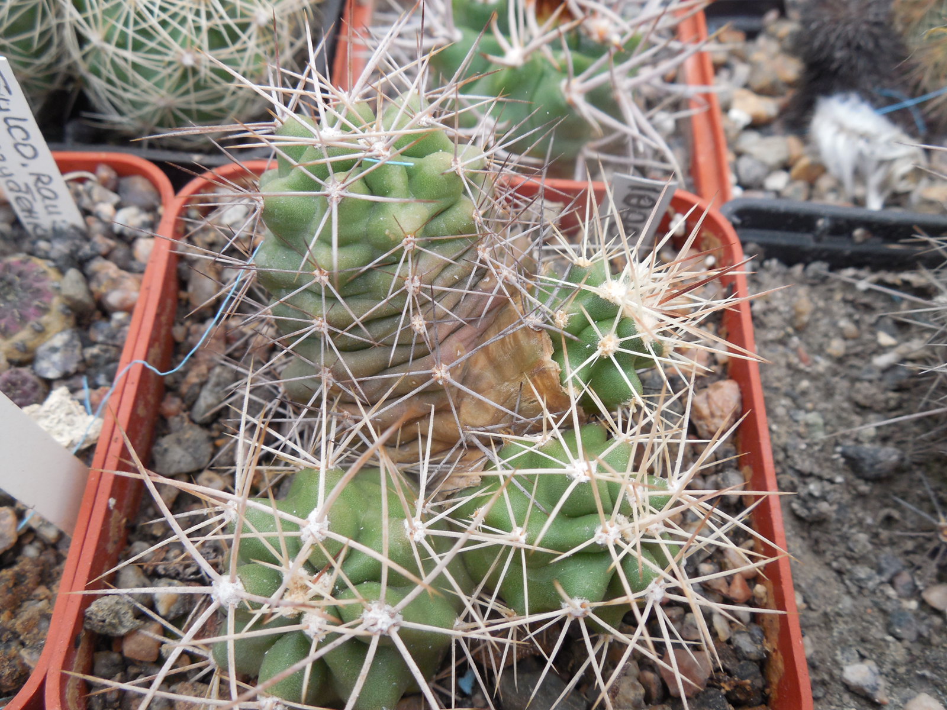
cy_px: 355
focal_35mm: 31
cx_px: 474
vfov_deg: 45.4
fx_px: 848
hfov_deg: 58.4
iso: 125
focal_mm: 5.6
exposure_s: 1/50
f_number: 3.6
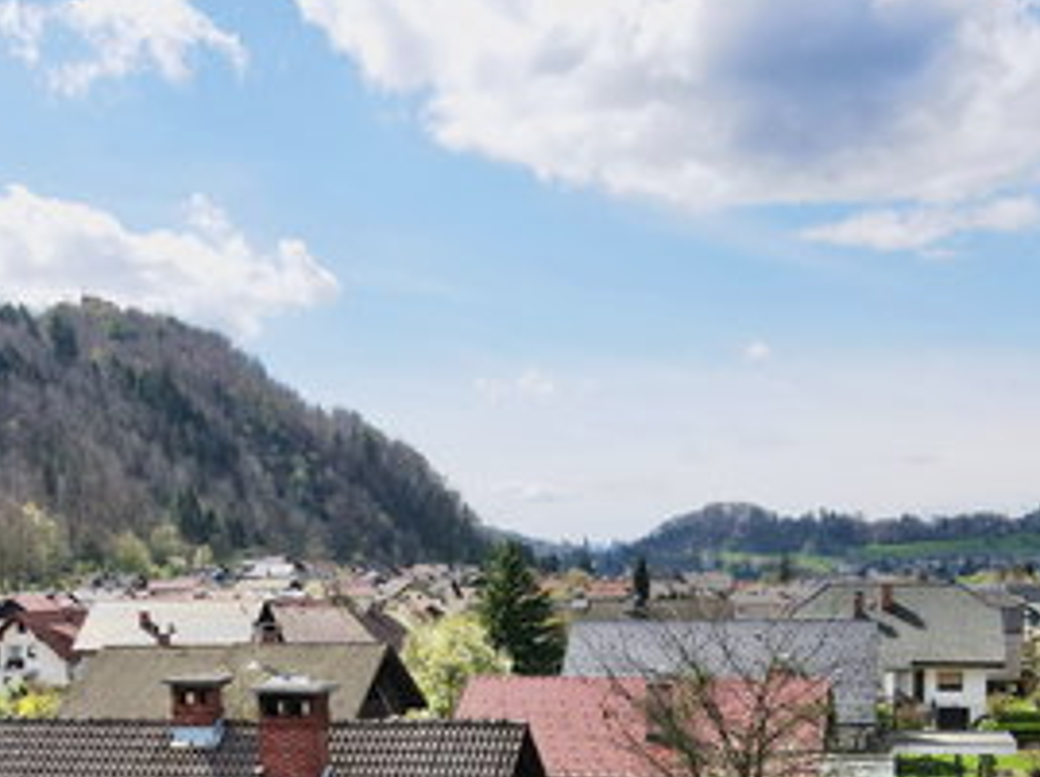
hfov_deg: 34.4
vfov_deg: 24.7
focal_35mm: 56
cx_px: 497
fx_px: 1680
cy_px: 792
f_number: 2.8
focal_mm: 4.5
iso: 100
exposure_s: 1/725
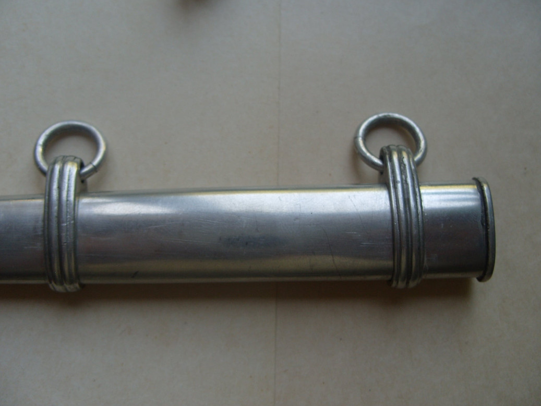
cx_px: 266
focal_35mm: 36
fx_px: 563
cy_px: 198
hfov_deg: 51.3
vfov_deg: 39.7
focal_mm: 7.8
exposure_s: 1/90
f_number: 3.1
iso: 80
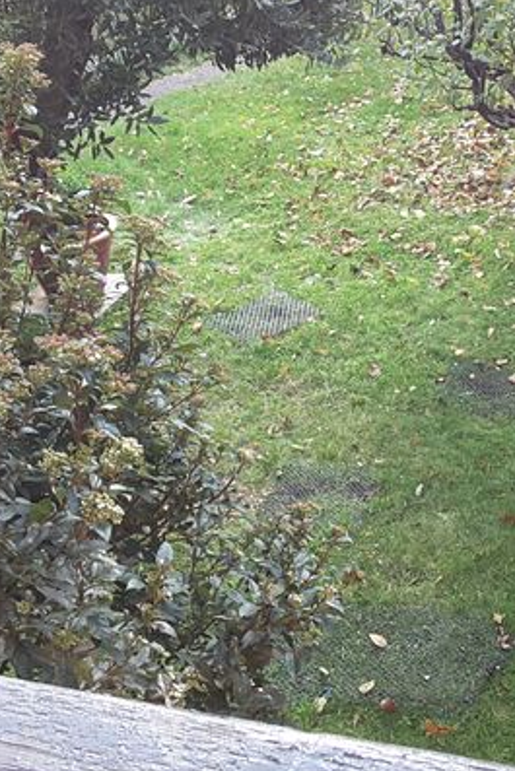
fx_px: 1393
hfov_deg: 20.7
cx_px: 395
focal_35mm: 65
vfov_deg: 30.6
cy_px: 221
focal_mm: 2.9
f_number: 1.9
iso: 40
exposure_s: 1/100
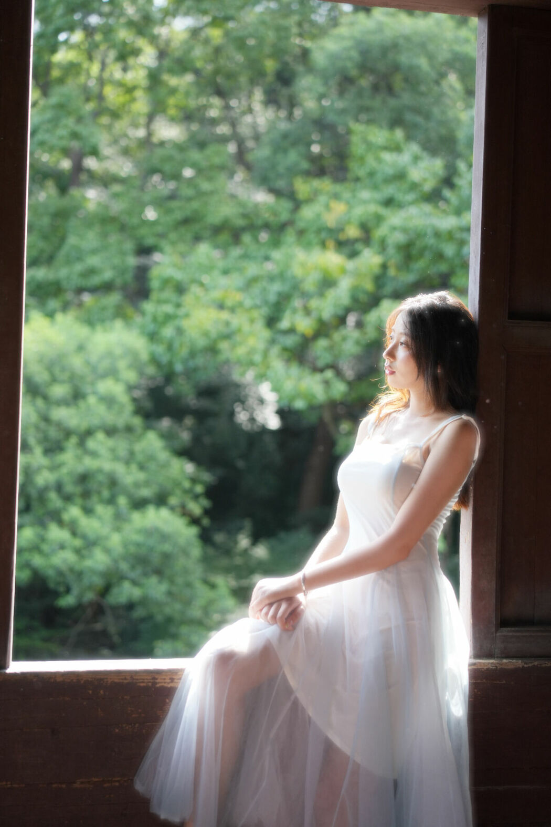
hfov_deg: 27.0
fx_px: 1148
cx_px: 276
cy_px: 414
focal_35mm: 50
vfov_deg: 39.6
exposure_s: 1/1250
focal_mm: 50
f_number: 2
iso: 400
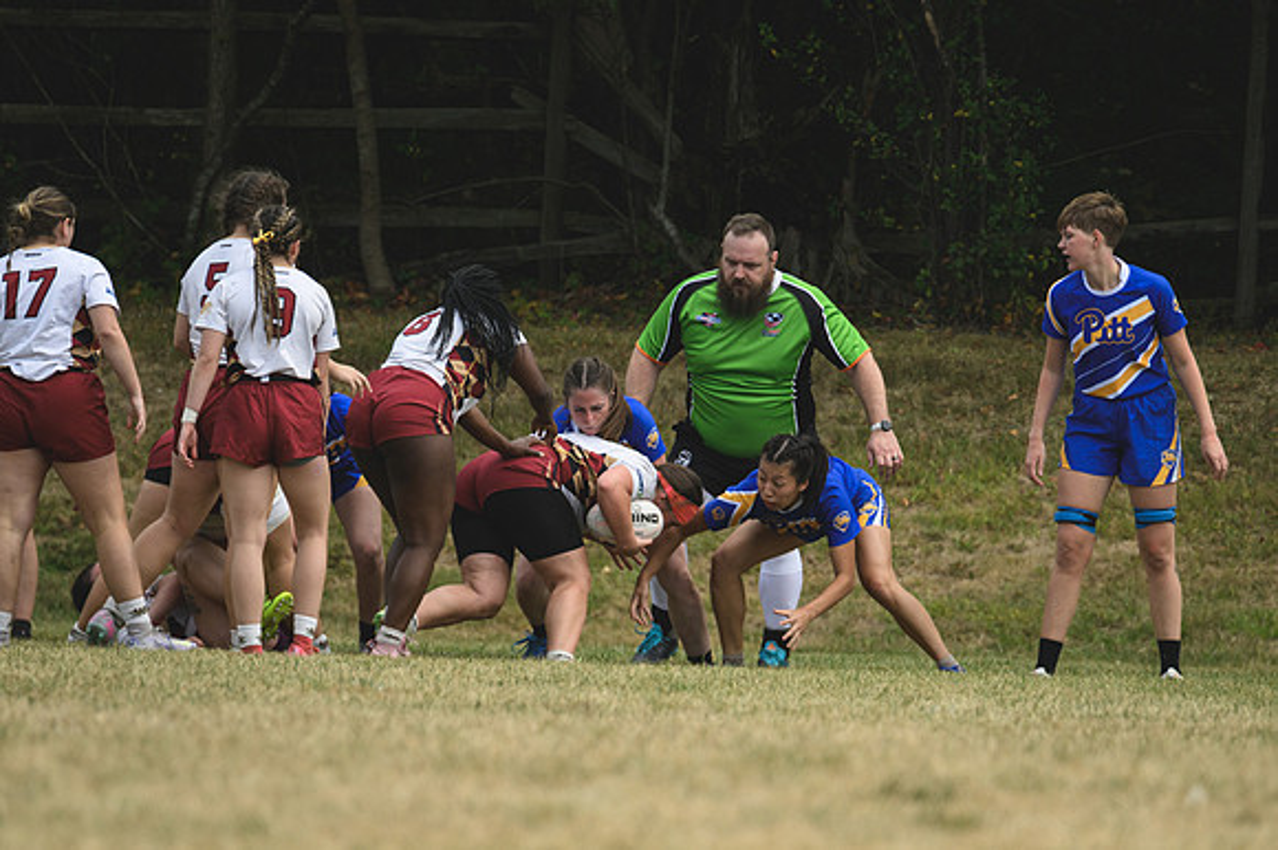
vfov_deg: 1.5
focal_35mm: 900
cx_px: 639
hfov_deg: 2.3
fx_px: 31931
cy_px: 425
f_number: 6.3
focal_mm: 600
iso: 400
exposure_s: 1/1000
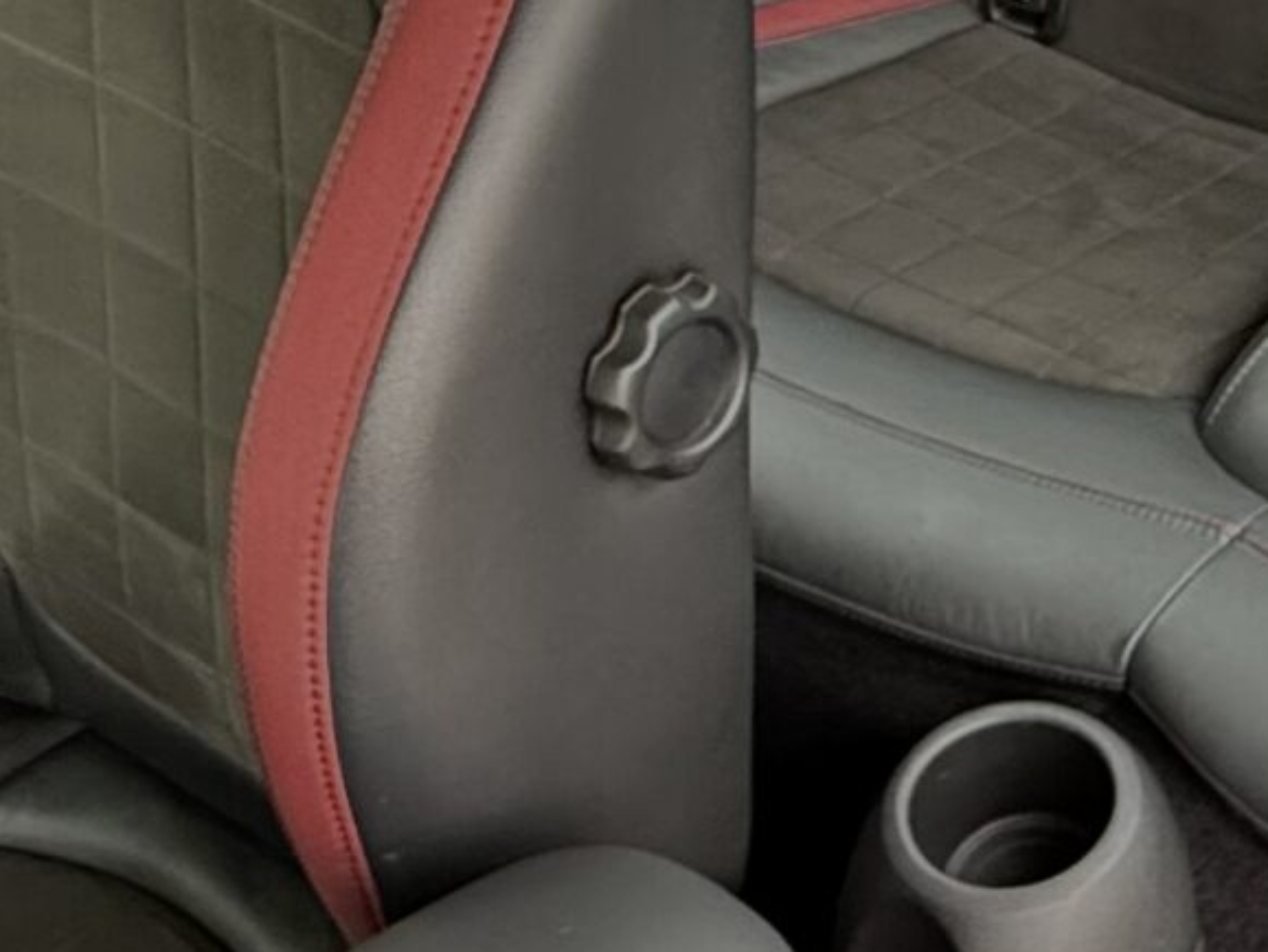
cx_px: 1191
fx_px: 2272
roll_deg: +11.3
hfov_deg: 29.6
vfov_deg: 23.6
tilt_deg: -41.4
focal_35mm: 62
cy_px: 347
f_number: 2.2
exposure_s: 1/60
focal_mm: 2.22
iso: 640
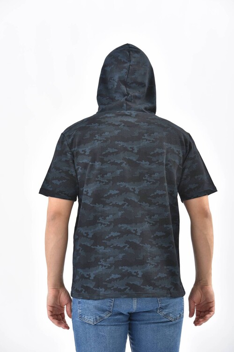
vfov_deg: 18.6
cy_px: 176
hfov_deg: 12.5
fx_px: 1072
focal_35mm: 110
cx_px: 117
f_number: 7.1
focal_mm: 110
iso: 100
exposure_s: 1/160
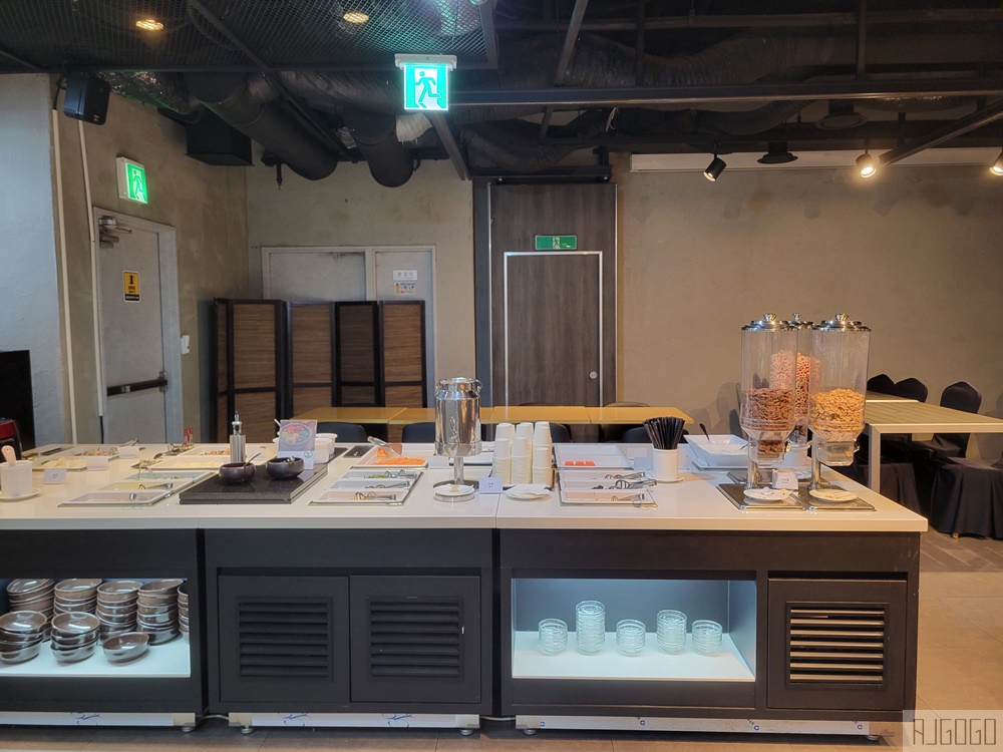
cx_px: 502
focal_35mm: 26
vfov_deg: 53.1
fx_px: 753
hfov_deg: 67.3
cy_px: 376
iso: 200
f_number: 1.8
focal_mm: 5.4
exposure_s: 1/60
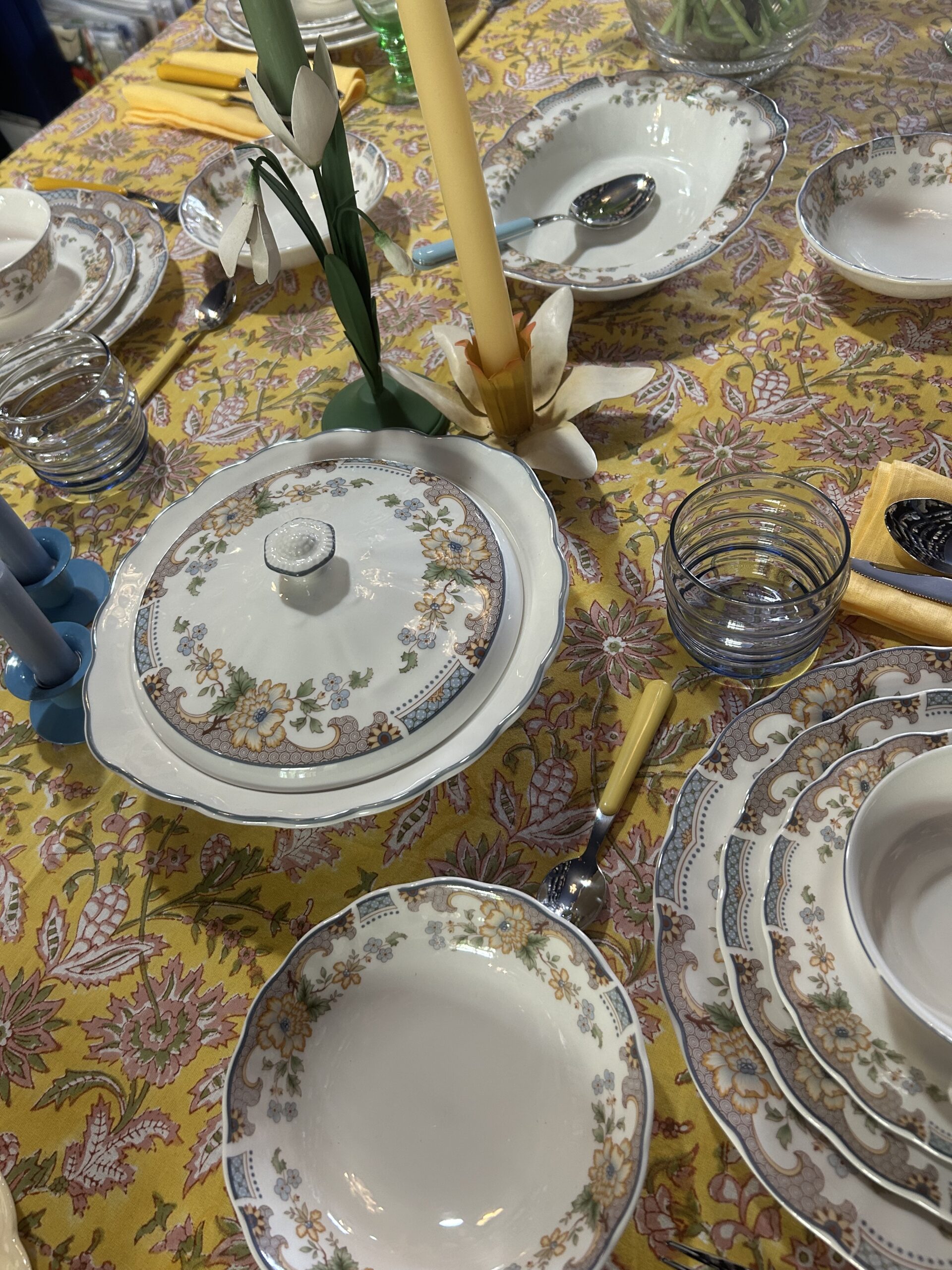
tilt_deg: -56.1
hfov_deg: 53.1
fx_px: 953
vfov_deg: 67.3
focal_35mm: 26
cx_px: 476
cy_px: 635
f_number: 1.5
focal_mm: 5.7
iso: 160
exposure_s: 1/50
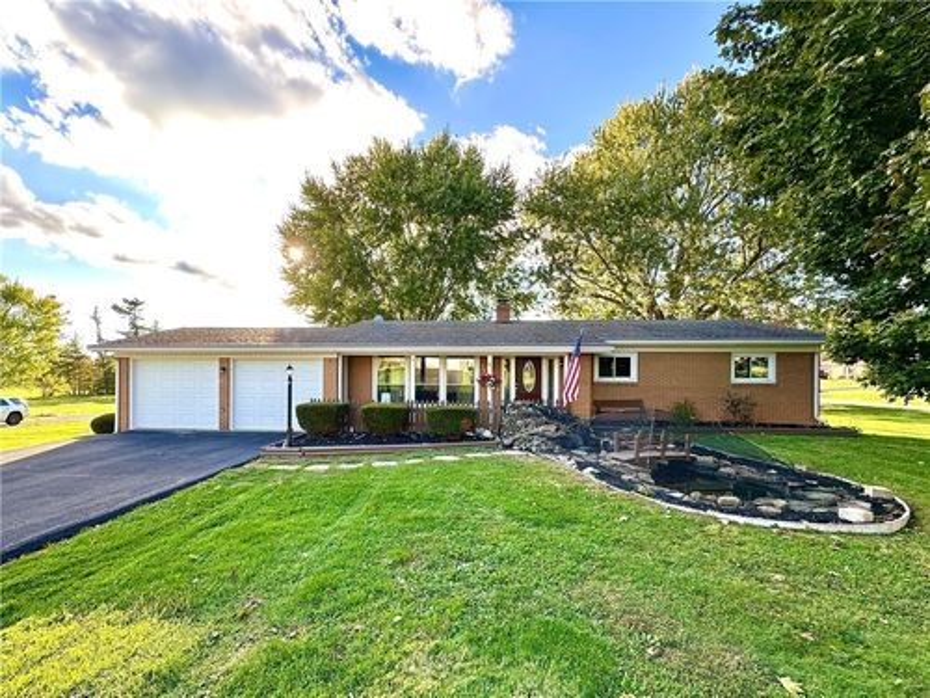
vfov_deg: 85.7
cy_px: 349
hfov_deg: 102.1
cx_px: 465
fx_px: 376
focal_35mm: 14
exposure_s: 1/234
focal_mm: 2.22
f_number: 2.2
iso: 40
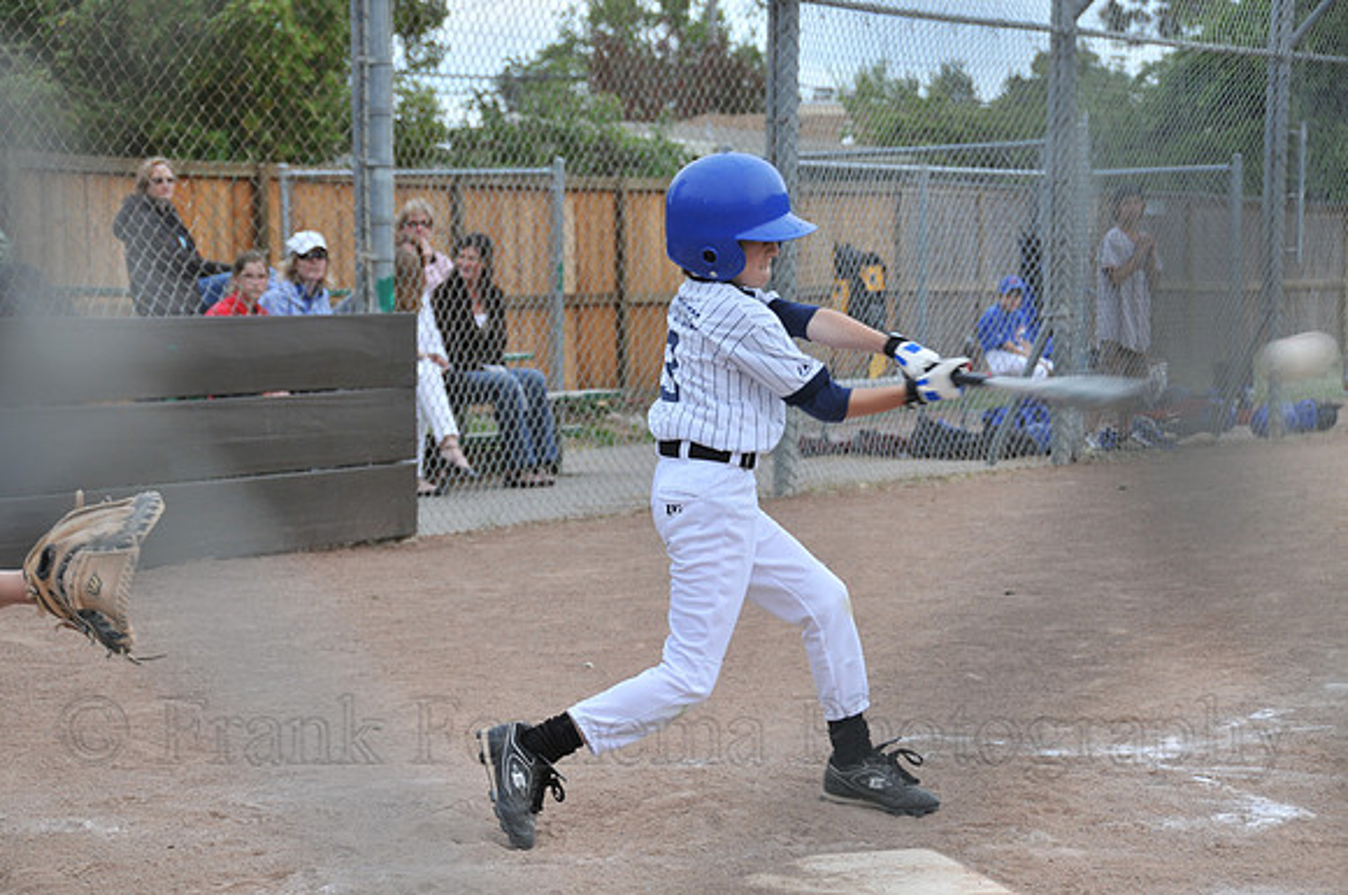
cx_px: 674
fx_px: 3141
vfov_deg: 16.2
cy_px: 448
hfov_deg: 24.2
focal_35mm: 84
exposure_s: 1/250
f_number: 5.6
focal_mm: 56
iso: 200
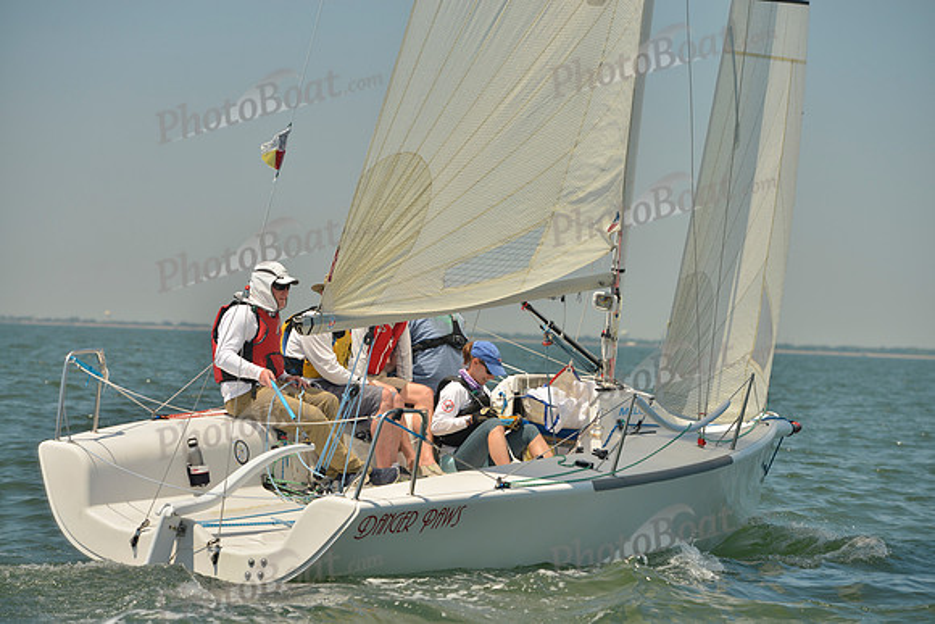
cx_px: 468
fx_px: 3637
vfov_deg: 9.8
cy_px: 312
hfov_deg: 14.7
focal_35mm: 140
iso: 200
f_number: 7.1
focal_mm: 140
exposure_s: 1/640
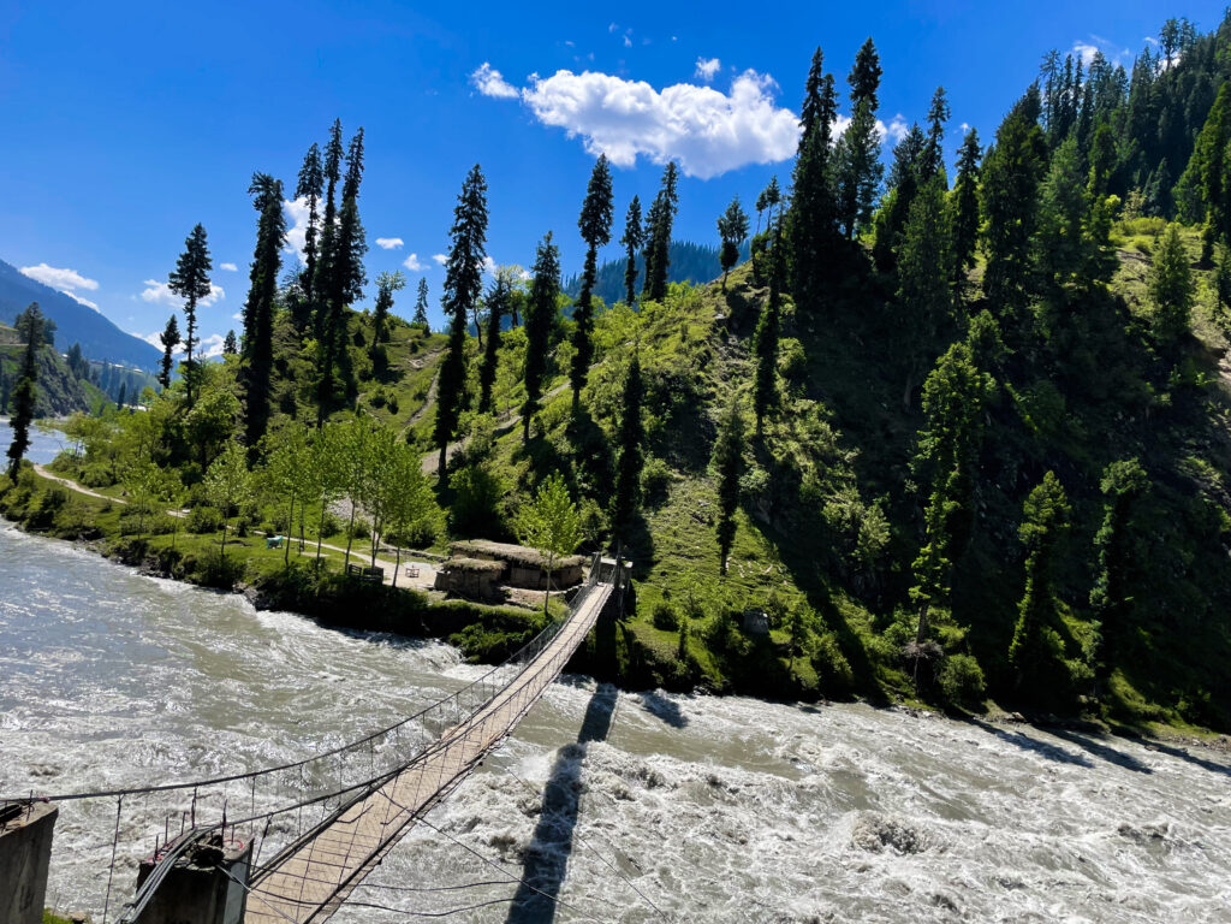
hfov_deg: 67.3
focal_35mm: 26
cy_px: 462
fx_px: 925
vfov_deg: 53.1
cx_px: 616
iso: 32
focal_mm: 4.2
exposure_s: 1/3401
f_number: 1.6
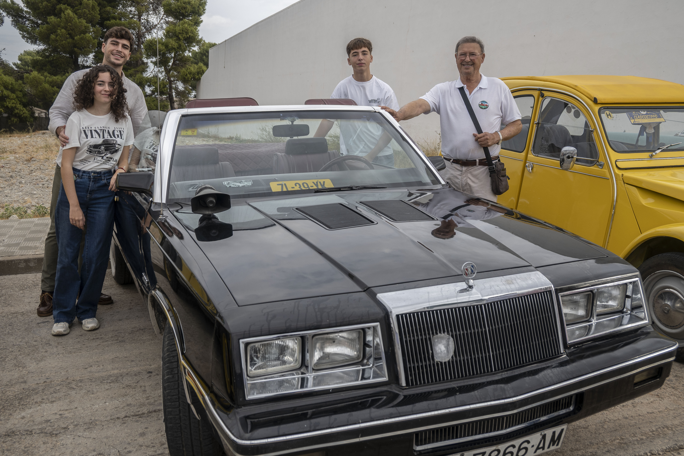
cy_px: 228
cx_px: 342
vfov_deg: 39.1
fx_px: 641
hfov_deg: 56.1
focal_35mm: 34
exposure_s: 1/250
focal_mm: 22.5
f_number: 5.6
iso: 140
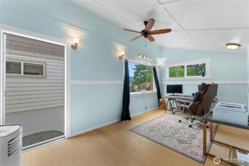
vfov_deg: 81.3
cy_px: 83
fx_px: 97
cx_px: 124
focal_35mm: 14
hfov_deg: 104.2
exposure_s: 1/5
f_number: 6.3
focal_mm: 14
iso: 125
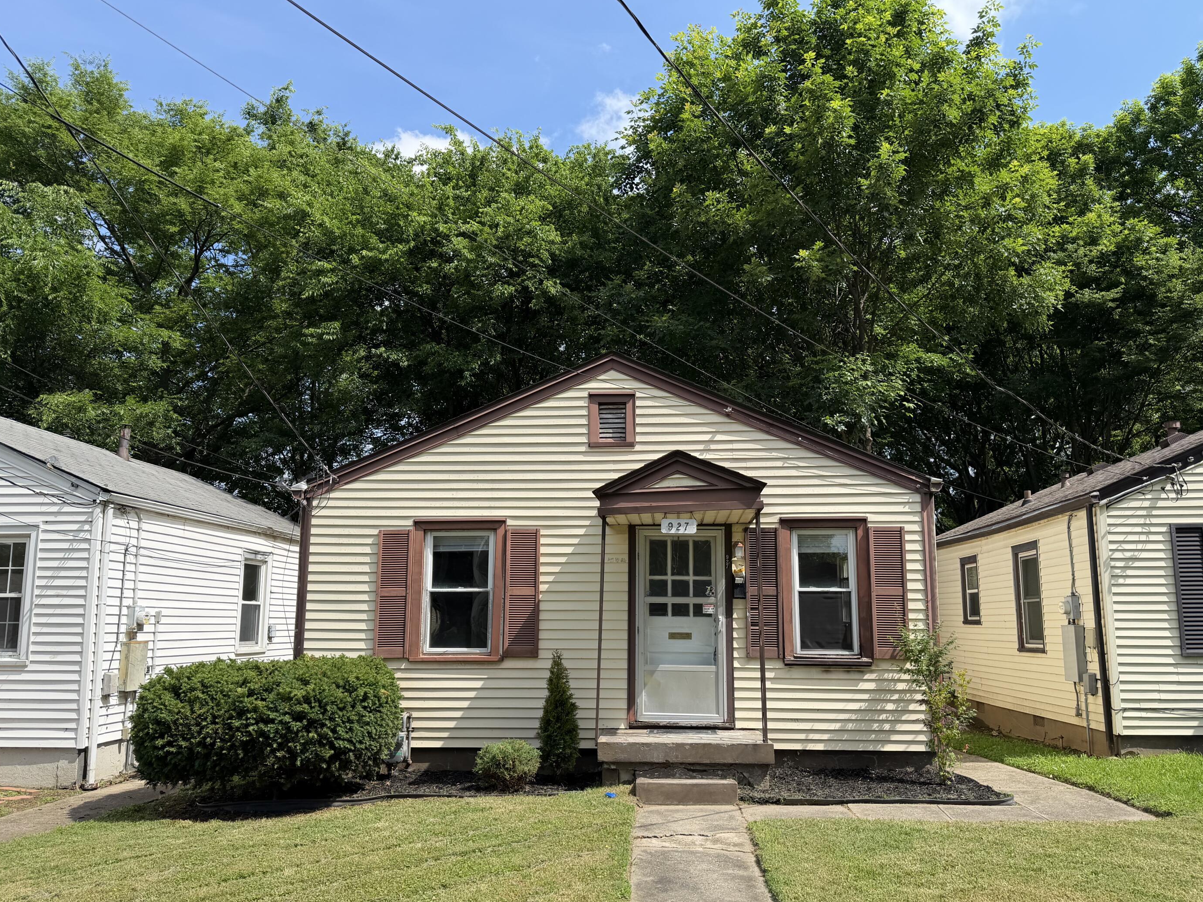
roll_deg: -0.3
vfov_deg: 53.0
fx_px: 904
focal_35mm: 26
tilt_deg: +6.9
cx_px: 618
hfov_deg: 67.3
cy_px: 485
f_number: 1.78
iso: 80
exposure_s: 1/2907
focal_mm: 6.76
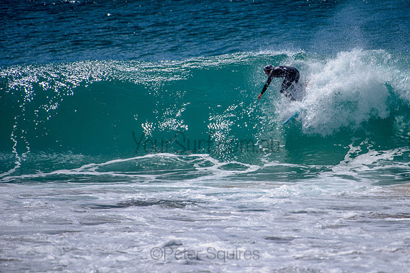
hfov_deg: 3.4
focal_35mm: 613
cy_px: 106
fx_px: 6981
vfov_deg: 2.2
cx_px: 251
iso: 64
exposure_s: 1/2000
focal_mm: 500
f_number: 5.6
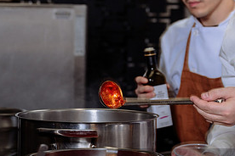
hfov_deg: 13.9
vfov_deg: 9.3
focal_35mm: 147
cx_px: 175
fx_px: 960
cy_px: 61
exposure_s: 1/60
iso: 100
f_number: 4
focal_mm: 70
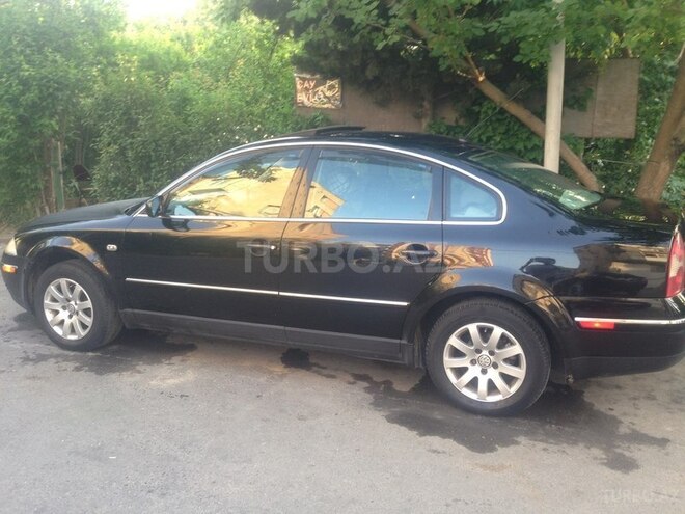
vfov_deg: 42.9
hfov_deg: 55.4
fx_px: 653
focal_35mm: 33
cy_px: 257
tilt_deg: -11.4
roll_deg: -0.2
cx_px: 342
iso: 64
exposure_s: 1/40
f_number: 2.4
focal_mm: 4.12
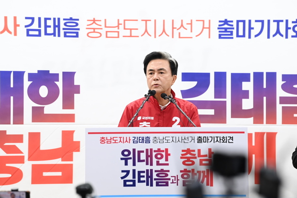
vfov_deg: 6.9
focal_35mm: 200
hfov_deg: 10.3
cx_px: 148
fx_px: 1650
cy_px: 99
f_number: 5
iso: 1250
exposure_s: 1/250
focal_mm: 200
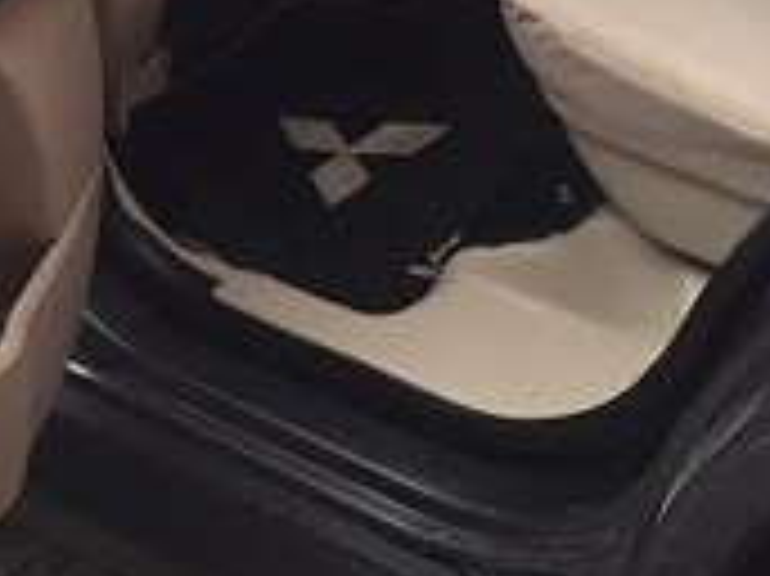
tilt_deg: -17.8
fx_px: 2490
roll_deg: +0.4
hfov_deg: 17.5
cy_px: -340
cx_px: 252
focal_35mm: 112
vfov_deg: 12.4
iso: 32
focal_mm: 4.15
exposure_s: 1/33
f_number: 2.2
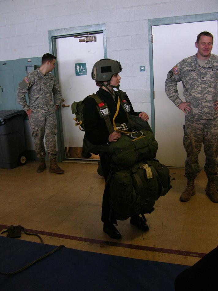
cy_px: 146
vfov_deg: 52.6
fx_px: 294
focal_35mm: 35
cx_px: 109
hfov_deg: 40.7
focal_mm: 8.9
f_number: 2.8
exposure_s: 1/60.1
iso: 200
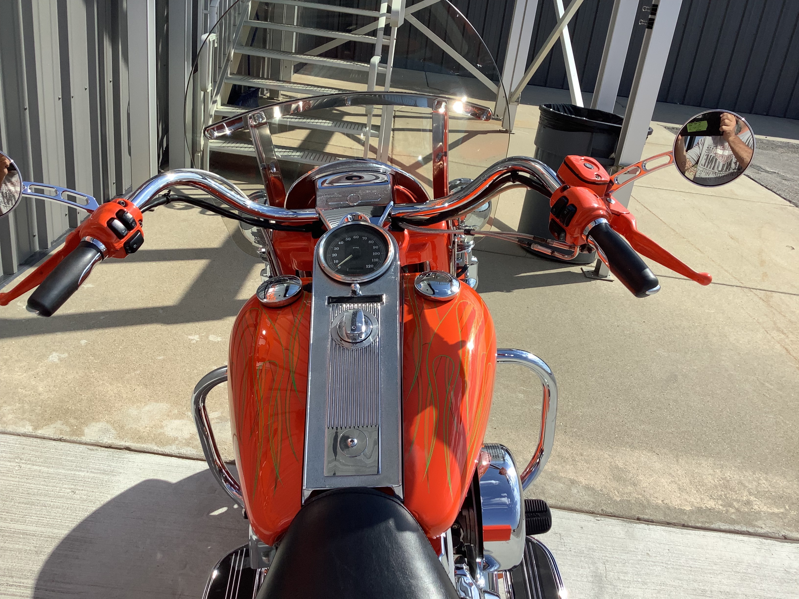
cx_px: 400
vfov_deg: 45.4
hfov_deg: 58.4
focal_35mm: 31
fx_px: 716
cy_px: 300
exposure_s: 1/1456
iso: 25
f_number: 2.4
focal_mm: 3.3
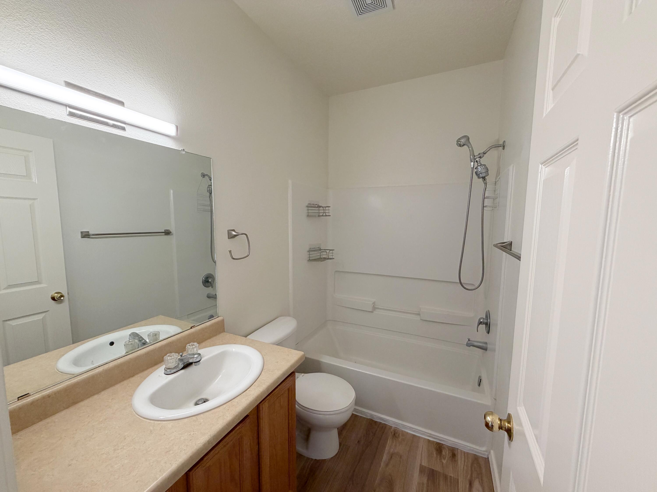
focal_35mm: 14
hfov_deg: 102.1
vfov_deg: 85.7
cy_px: 246
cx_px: 328
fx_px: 266
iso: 200
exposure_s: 1/120
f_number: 2.2
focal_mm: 2.22
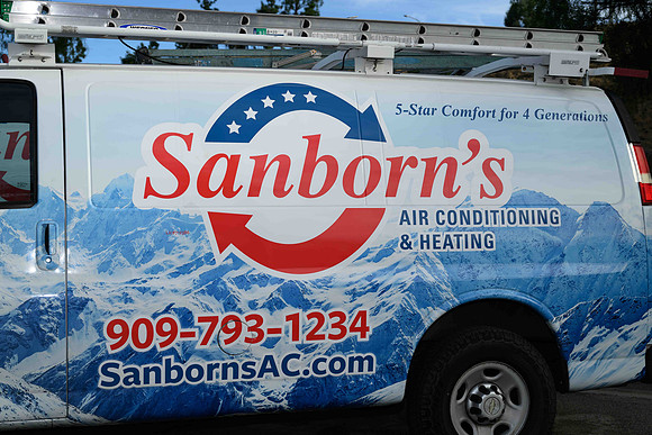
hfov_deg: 38.9
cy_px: 218
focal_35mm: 51
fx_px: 924
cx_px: 326
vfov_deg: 26.5
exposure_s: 1/1000
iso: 200
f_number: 5
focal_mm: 51
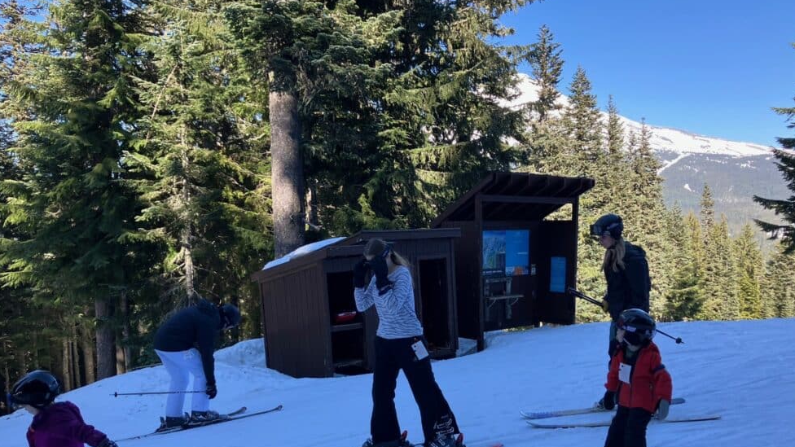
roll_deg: +3.6
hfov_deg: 61.0
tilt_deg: -10.4
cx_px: 415
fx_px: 675
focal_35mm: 32
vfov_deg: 36.3
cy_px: 303
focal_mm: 3.99
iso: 32
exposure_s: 1/362
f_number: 1.8
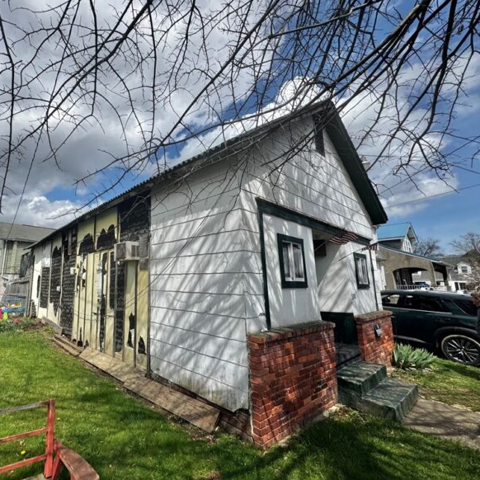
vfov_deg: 84.0
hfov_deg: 81.6
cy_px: 238
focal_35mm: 17
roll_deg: -1.7
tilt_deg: +7.2
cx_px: 167
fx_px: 267
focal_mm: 2.22
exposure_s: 1/2674
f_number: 2.2
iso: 50
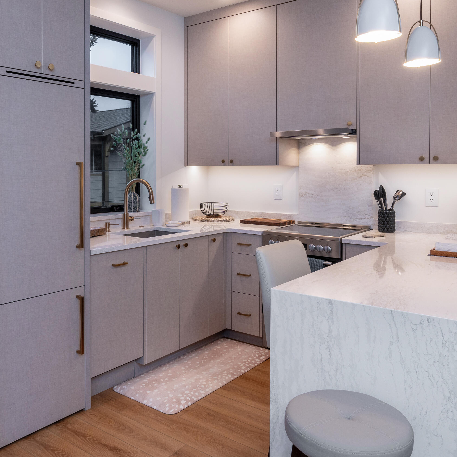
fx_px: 463
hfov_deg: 52.0
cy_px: 227
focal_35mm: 31
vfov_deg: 52.5
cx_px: 172
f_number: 11
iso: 400
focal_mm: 16
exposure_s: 1/13
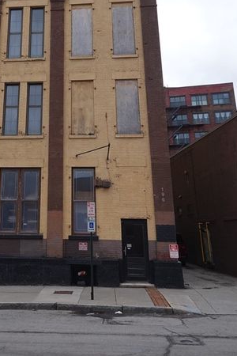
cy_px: 79
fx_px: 395
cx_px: 51
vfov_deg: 46.3
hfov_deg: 32.6
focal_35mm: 40
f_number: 2.5
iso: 100
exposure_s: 1/250
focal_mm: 8.8
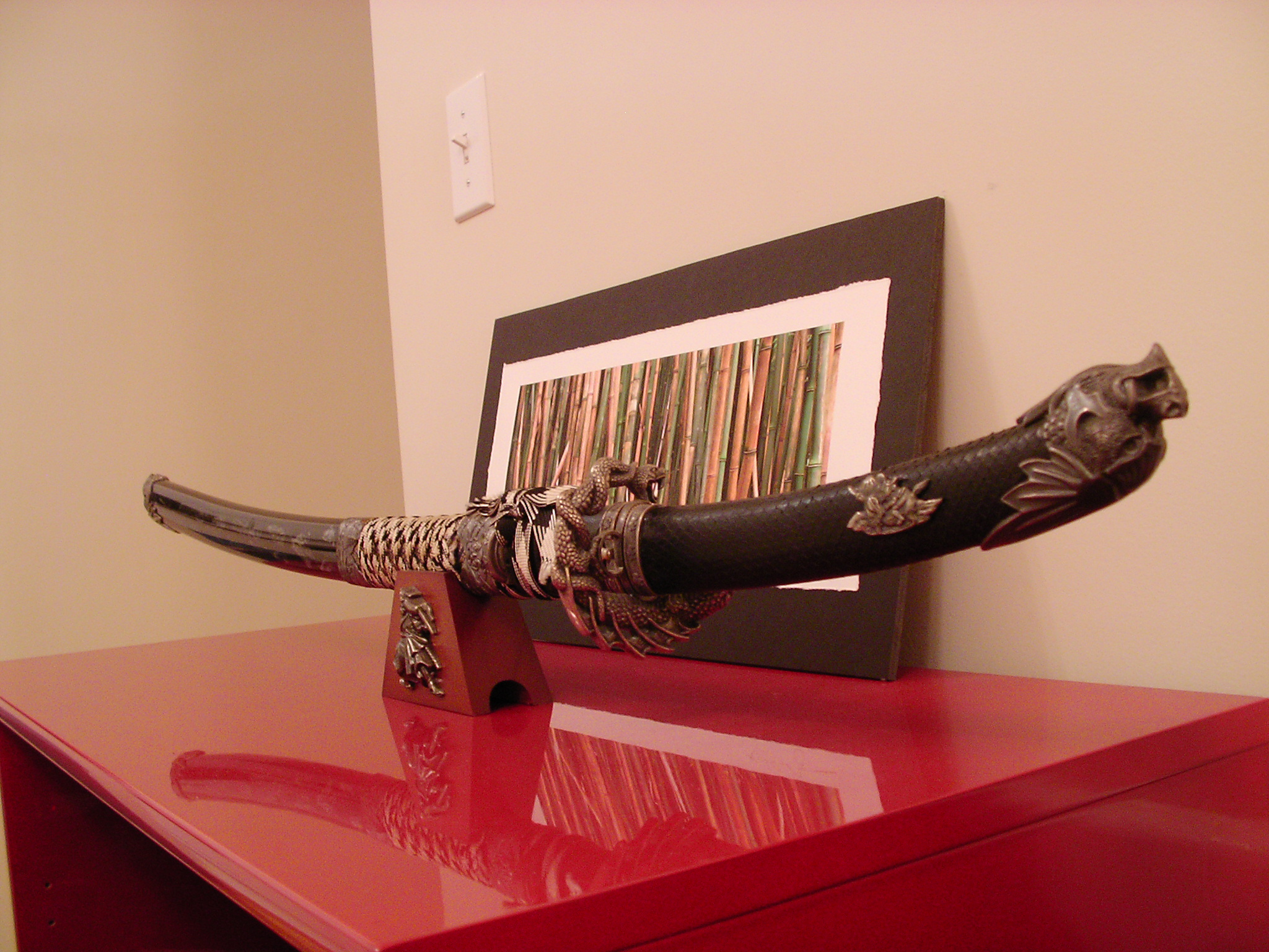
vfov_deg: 37.7
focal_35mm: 38
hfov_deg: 49.0
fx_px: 1393
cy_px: 476
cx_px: 634
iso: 100
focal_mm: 5.8
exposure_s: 1/4
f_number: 3.5
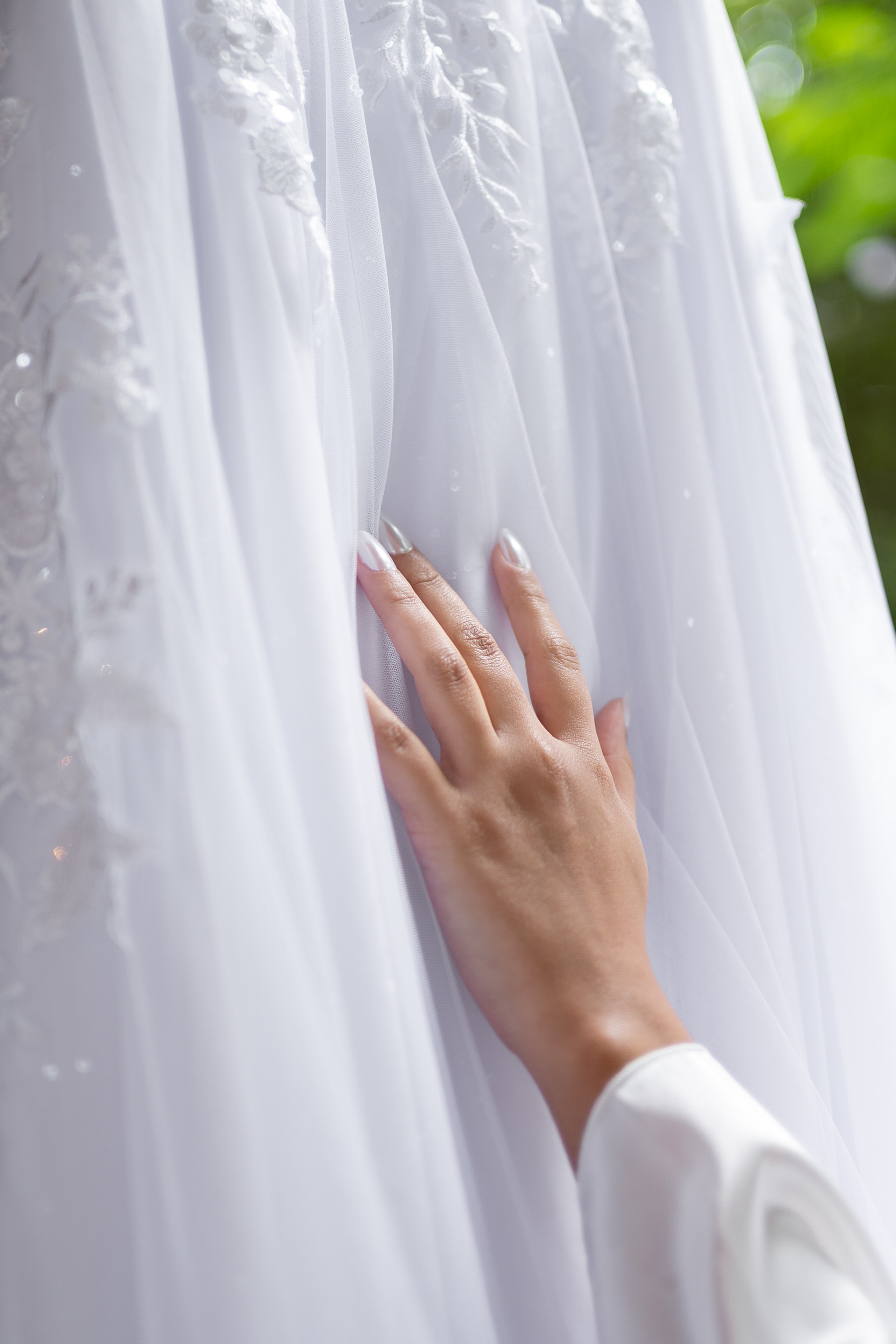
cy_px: 672
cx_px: 448
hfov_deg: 26.0
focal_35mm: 52
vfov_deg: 38.2
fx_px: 1941
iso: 250
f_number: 1.4
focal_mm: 35
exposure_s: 1/500
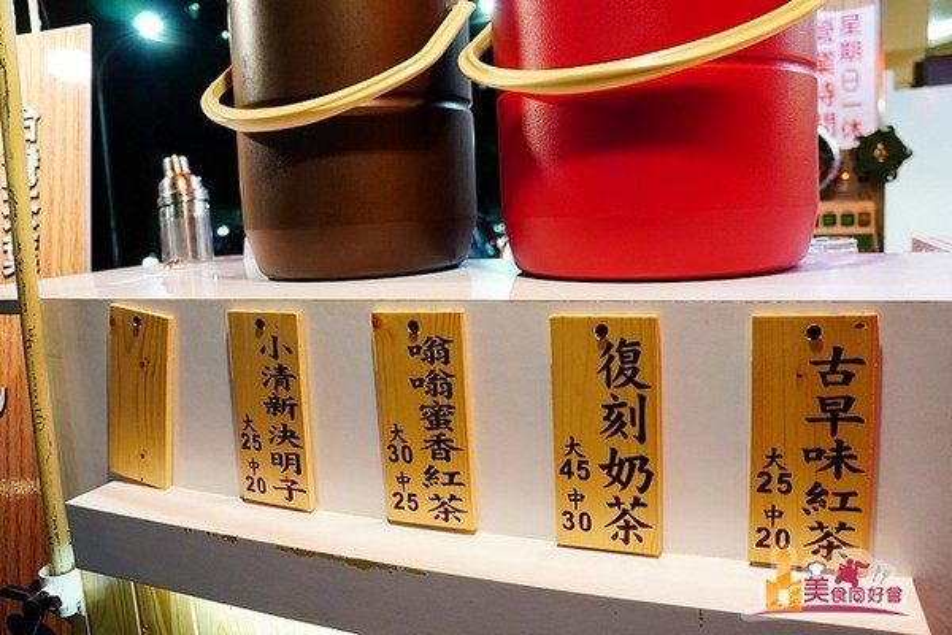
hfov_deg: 67.4
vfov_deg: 47.9
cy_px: 318
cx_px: 476
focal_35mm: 27
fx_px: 714
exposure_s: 1/60
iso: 1000
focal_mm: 18
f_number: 3.5
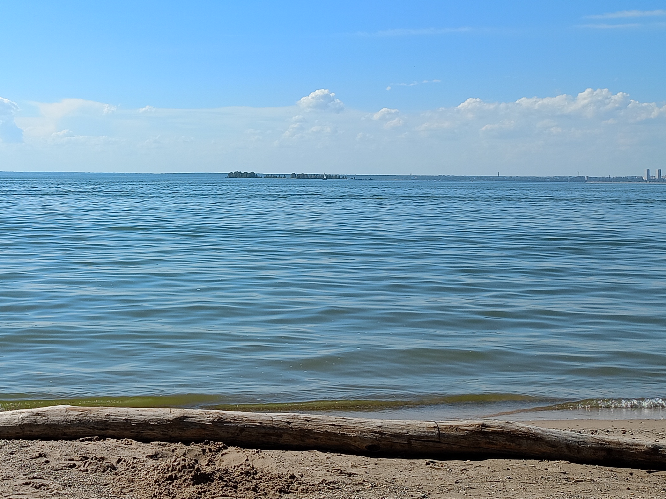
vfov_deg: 23.6
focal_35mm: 62
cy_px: 172
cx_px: 118
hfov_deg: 30.3
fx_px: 1193
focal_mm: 4.7
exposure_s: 1/1883
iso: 100
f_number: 1.79
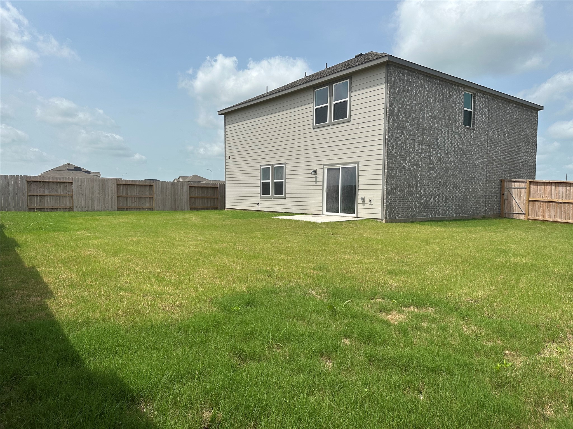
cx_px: 286
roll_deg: -1.2
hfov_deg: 71.6
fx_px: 397
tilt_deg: -2.4
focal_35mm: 24
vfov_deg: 56.8
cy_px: 214
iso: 80
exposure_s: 1/6211
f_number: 1.78
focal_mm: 6.86
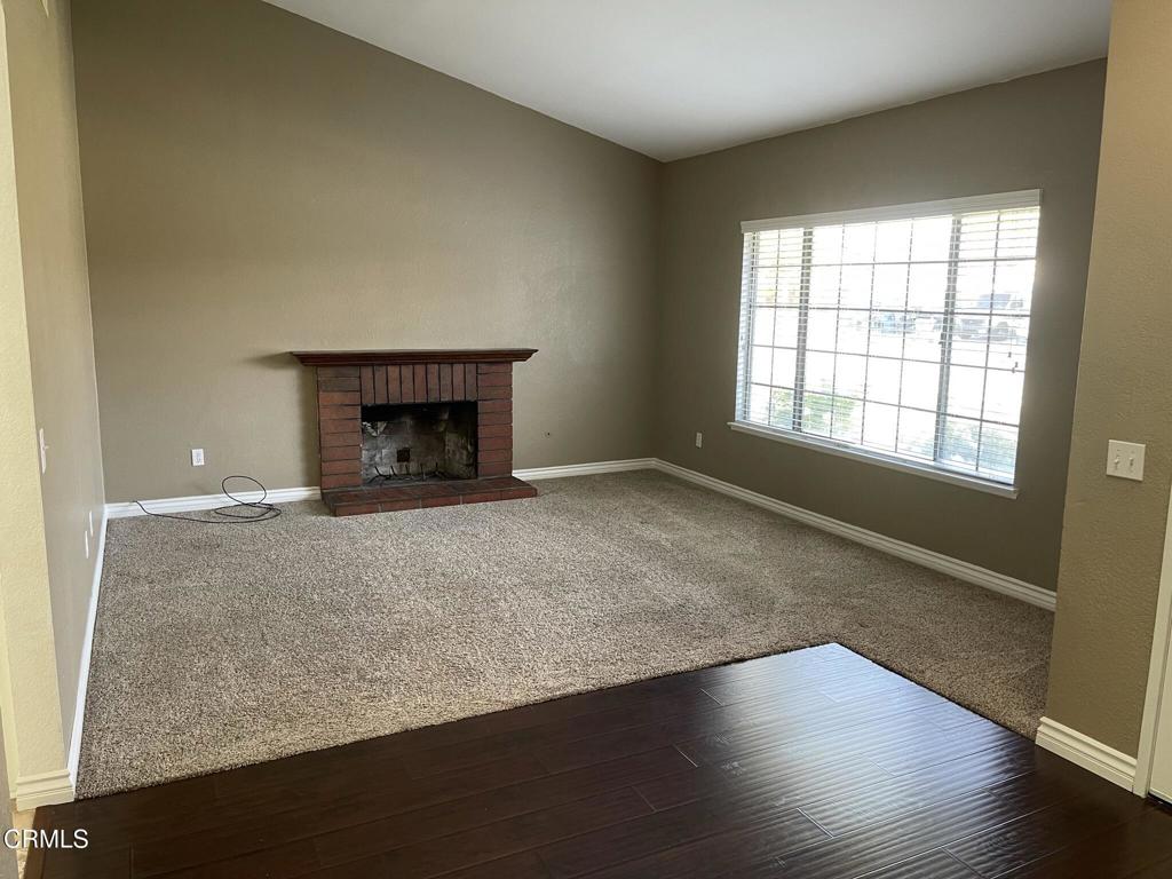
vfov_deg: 53.1
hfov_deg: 67.3
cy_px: 440
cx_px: 586
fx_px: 880
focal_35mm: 26
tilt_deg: -9.5
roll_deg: -0.5
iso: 125
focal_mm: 5.1
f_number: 1.6
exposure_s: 1/60
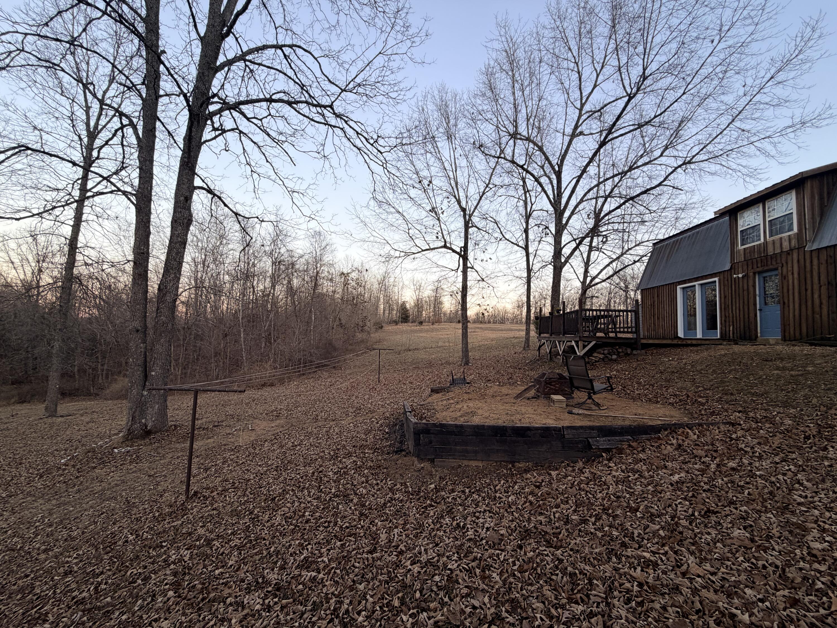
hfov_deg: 102.1
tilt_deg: +4.1
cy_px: 314
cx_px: 418
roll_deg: -1.6
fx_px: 339
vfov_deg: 85.7
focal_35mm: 14
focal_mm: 2.22
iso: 50
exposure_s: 1/121
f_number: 2.2
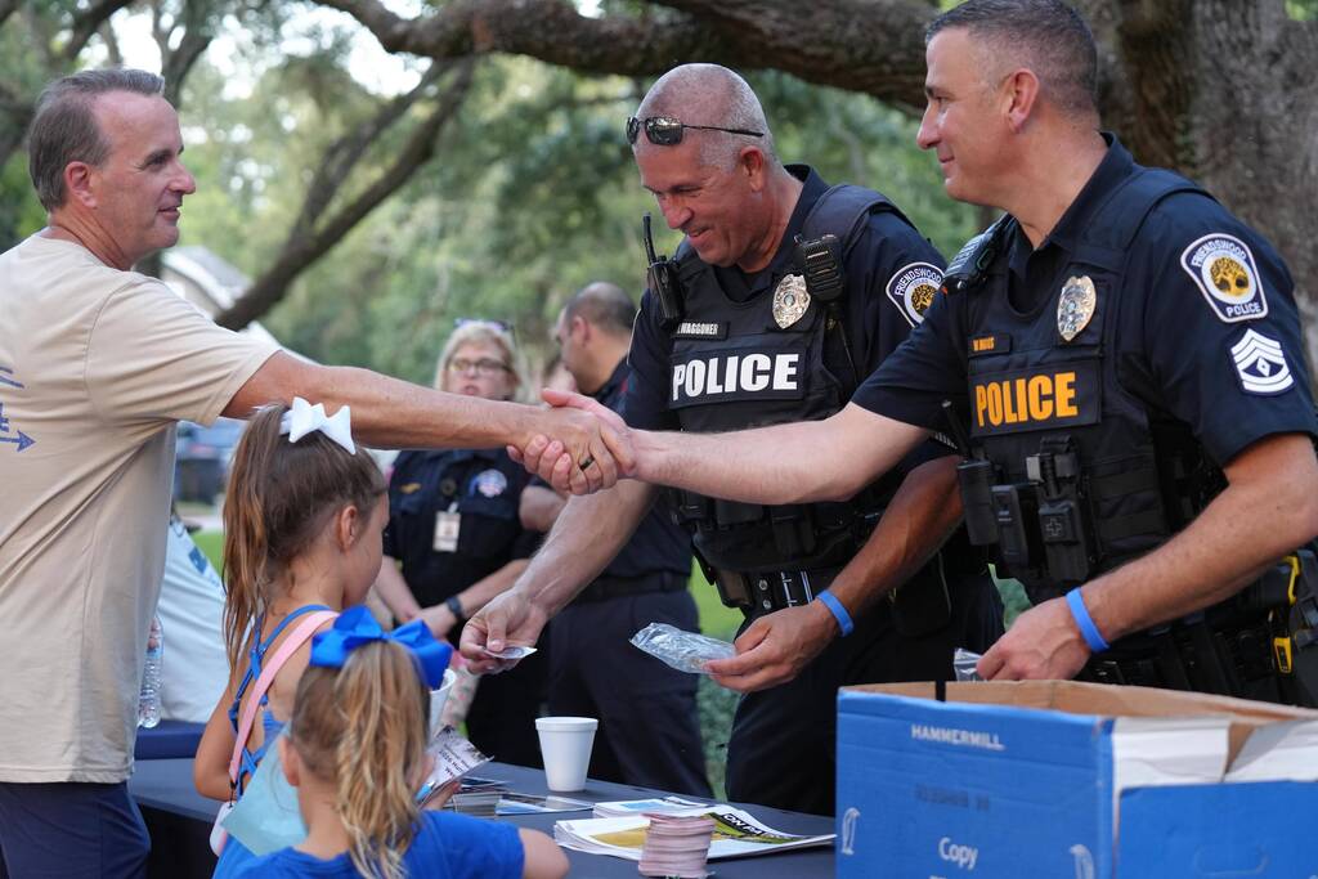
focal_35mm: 70
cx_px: 659
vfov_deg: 19.5
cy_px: 440
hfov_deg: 28.8
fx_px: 2563
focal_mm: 70
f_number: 4
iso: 3200
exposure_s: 1/160
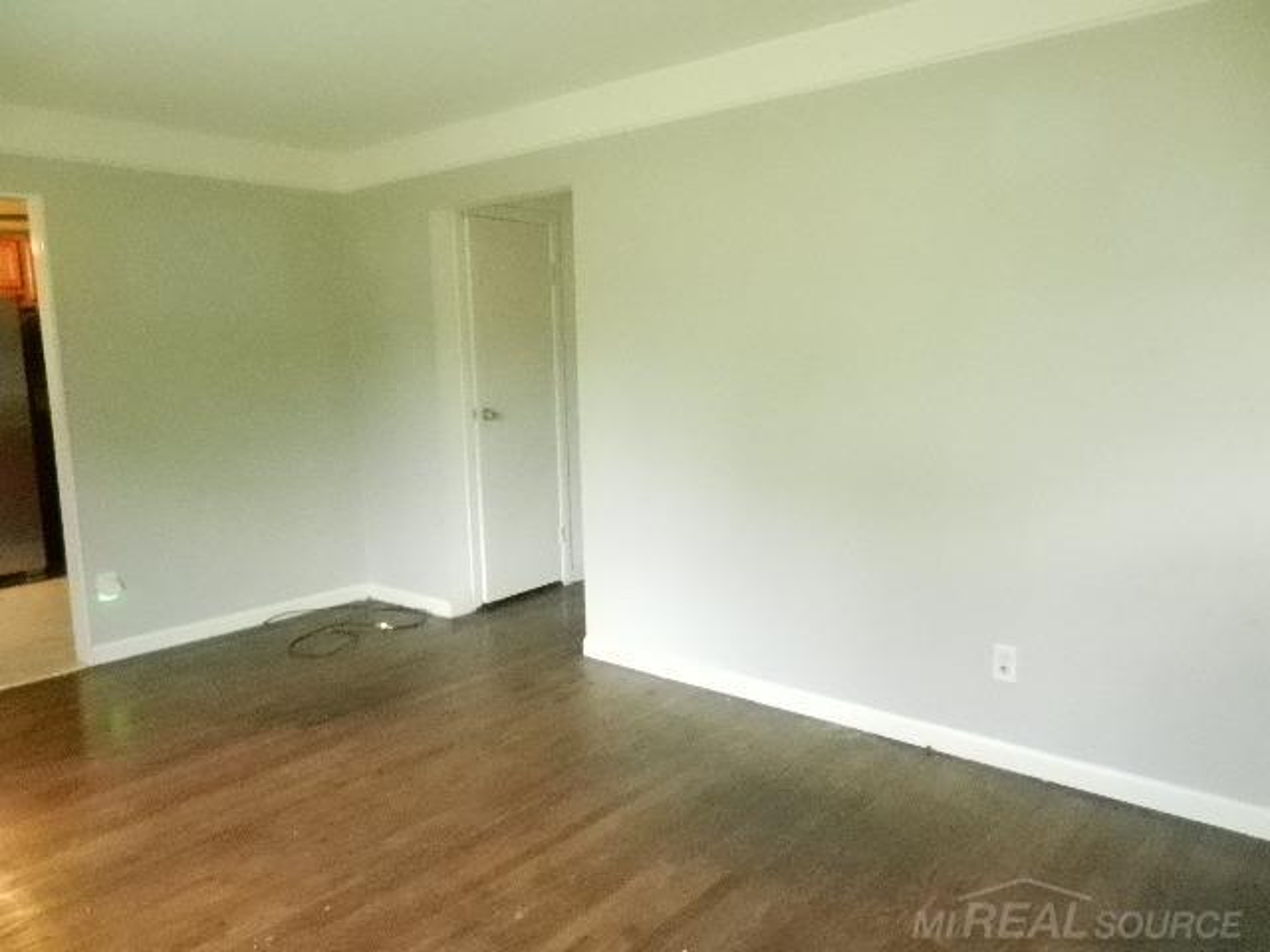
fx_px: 917
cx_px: 635
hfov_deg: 69.4
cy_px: 476
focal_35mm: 25
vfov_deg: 54.9
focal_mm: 4.5
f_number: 3.5
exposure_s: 1/50
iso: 3200
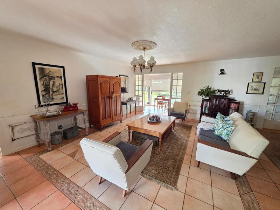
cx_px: 140
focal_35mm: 13
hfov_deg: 106.2
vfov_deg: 89.9
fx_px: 105
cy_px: 105
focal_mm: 2.2
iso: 250
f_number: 1.9
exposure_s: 1/50
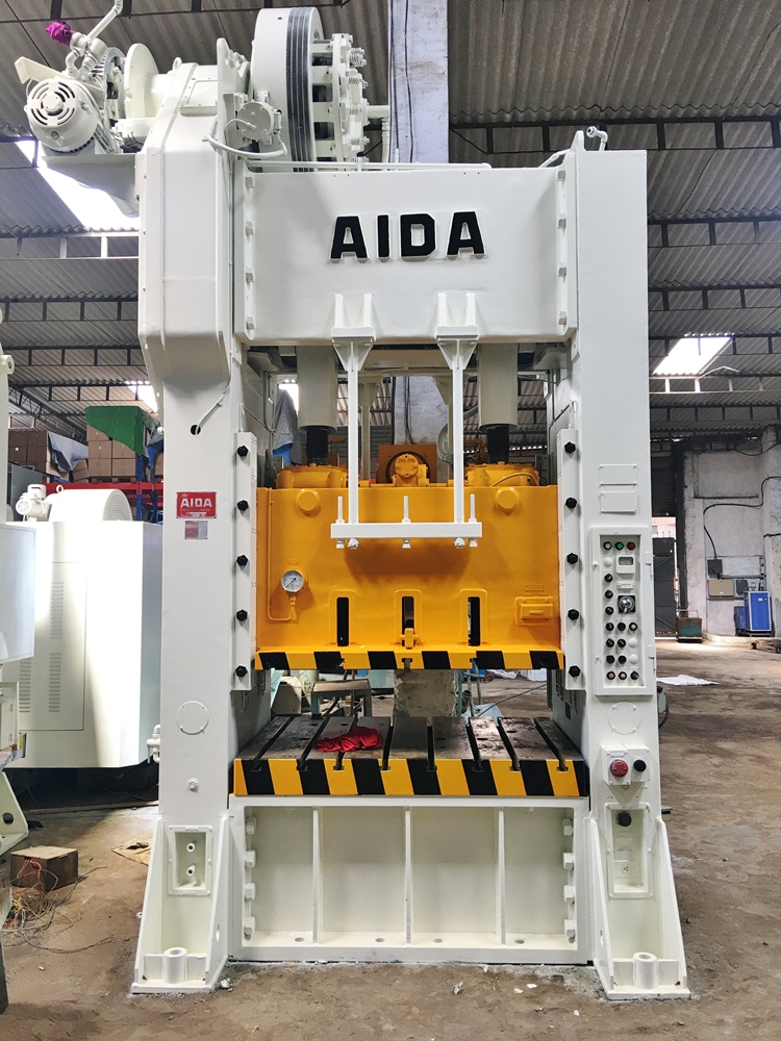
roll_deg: +0.3
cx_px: 390
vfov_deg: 61.7
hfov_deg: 48.2
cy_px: 520
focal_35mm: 29
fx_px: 872
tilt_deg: +5.5
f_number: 2.2
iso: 25
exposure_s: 1/33
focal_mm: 4.15
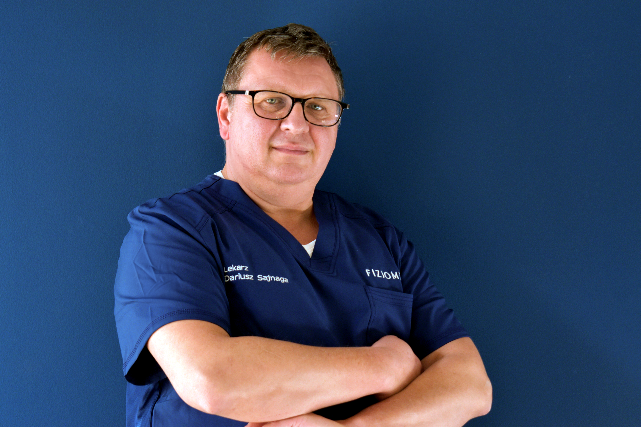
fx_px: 1469
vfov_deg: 16.6
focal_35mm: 82
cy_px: 214
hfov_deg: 24.6
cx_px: 320
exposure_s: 1/40
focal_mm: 55
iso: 400
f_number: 5.6
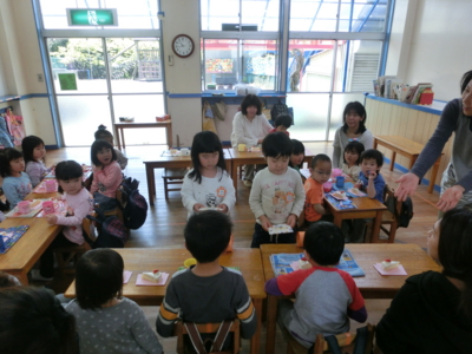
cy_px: 177
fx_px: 327
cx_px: 236
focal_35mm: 24
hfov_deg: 71.6
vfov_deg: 56.8
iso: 100
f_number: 3
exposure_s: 1/125
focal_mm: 4.24
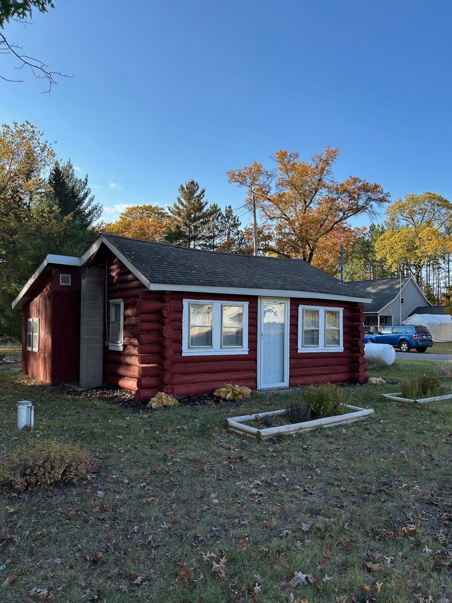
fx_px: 453
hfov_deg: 53.1
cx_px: 226
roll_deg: +0.4
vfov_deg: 67.3
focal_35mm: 26
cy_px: 302
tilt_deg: +2.0
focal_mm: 5.7
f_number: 1.5
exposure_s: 1/1621
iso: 50
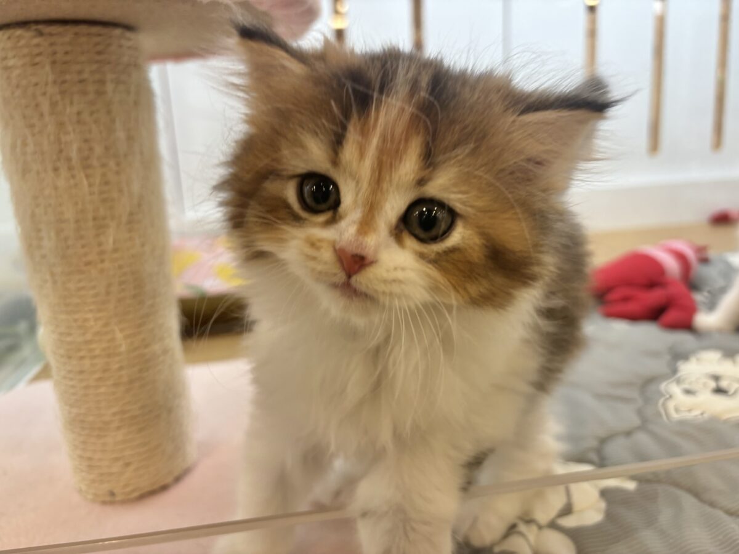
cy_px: 277
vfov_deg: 53.1
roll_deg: +2.4
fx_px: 555
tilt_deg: -14.5
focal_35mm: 26
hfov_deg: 67.3
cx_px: 370
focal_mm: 5.96
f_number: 1.6
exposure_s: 1/100
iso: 80
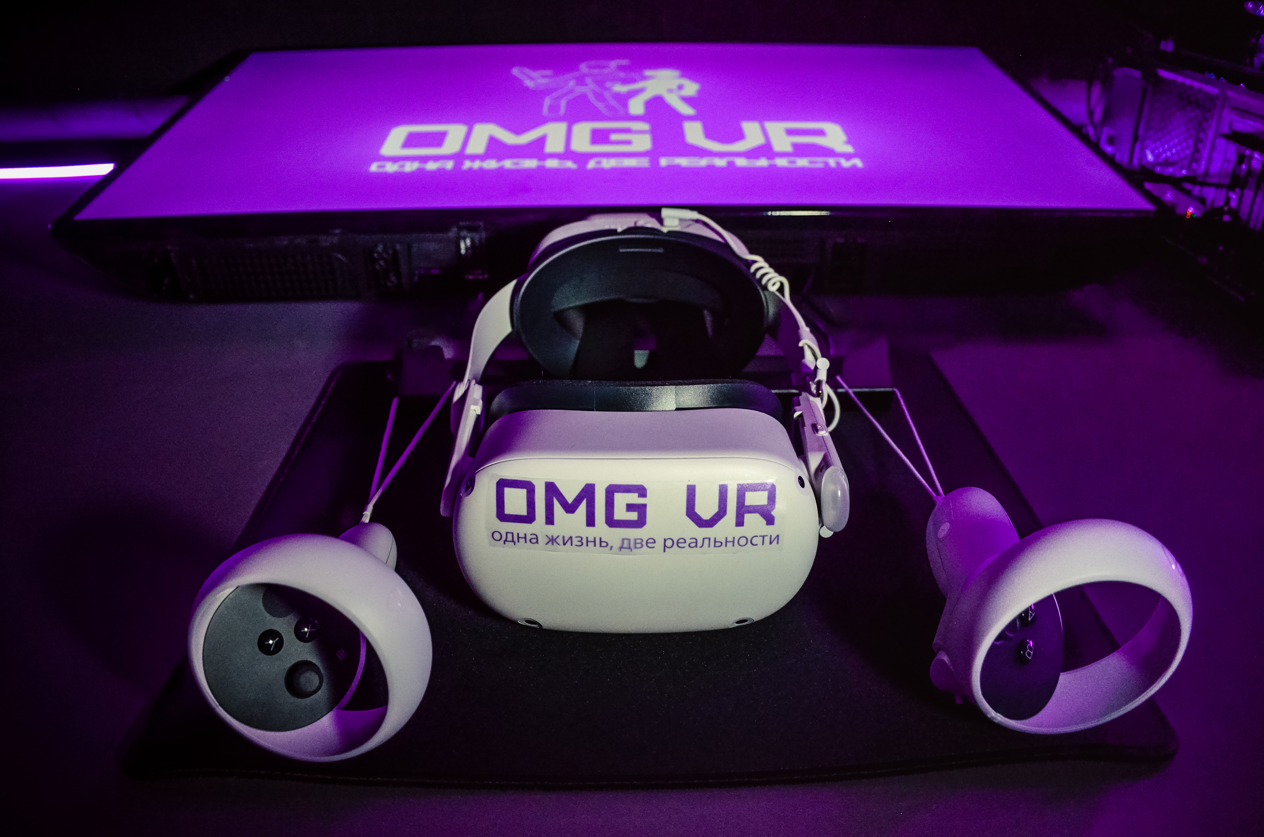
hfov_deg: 67.5
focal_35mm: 27
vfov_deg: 47.7
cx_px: 632
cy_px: 418
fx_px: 946
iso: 1250
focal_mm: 18
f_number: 3.5
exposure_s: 1/100
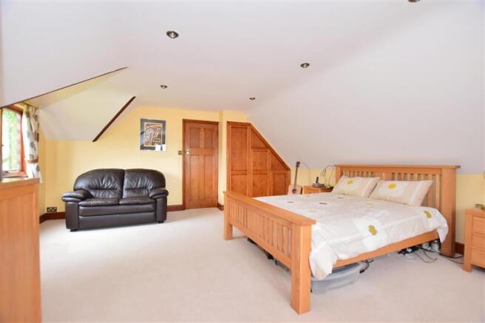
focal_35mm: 15
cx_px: 242
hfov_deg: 100.4
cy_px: 162
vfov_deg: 77.3
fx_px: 202
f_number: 5.6
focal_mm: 10
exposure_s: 1/10
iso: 400
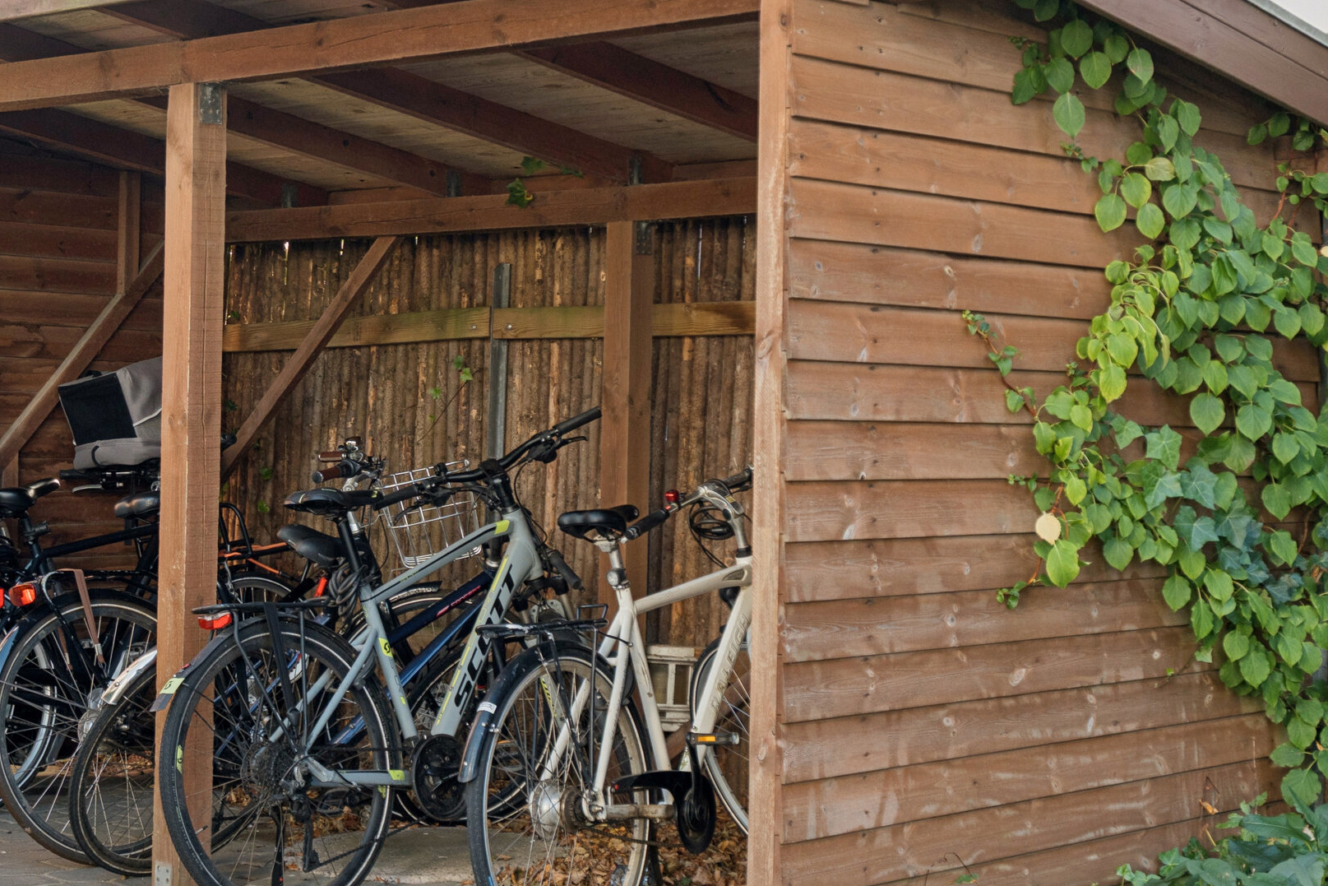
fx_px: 2398
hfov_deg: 30.9
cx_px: 561
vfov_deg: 20.9
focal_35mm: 65
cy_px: 508
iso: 400
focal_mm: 35
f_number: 4
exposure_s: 1/200
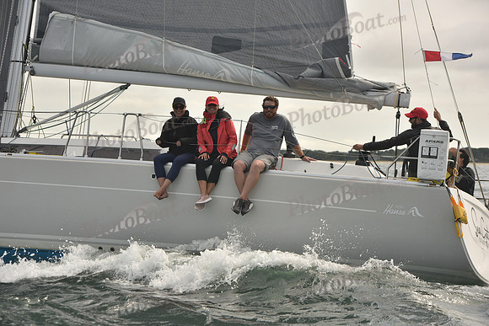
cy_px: 163
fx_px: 1359
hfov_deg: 20.4
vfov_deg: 13.7
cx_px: 244
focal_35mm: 100
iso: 400
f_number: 6.3
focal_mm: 100
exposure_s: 1/1000
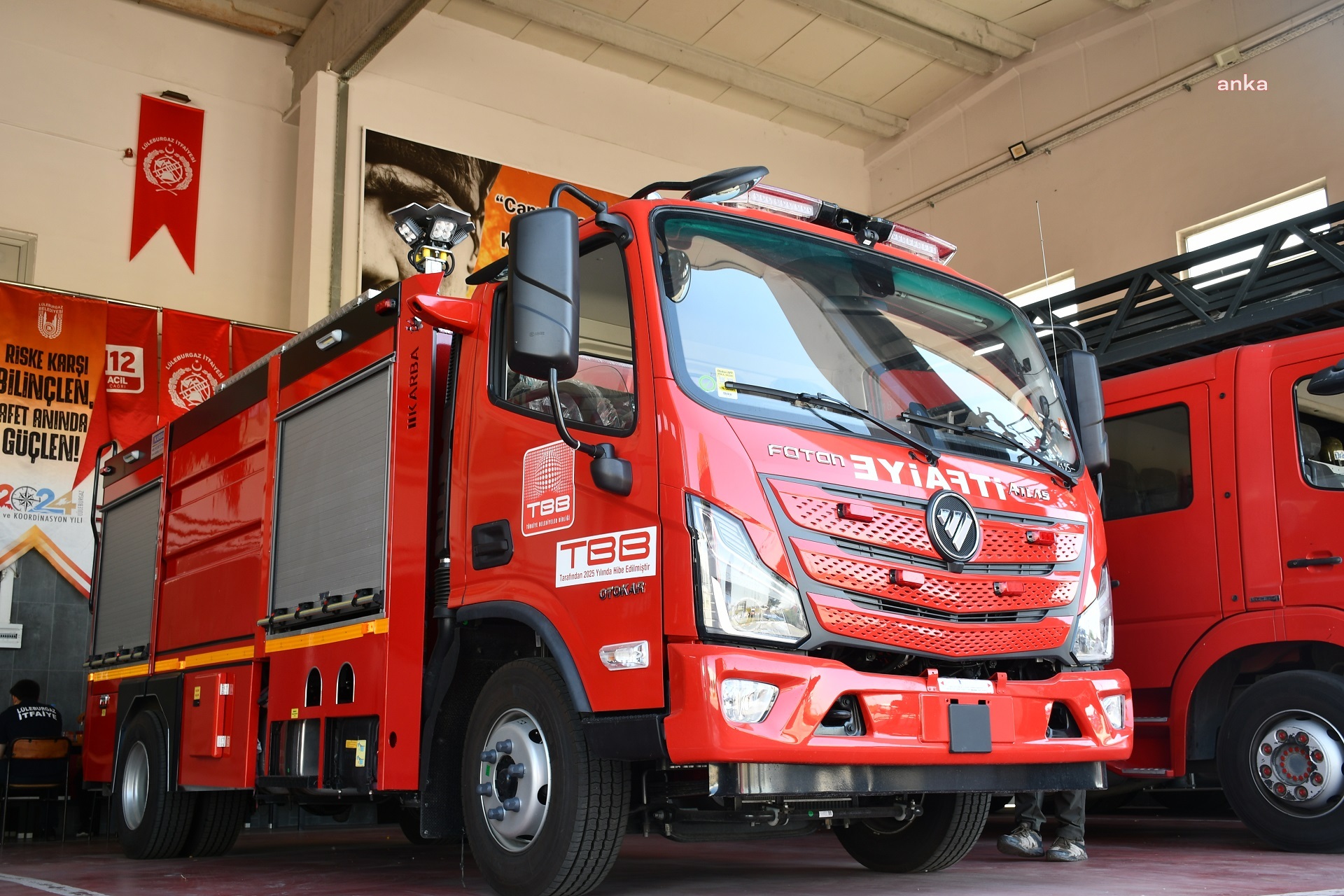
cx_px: 672
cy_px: 448
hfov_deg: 53.1
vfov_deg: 36.9
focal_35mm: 36
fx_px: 1344
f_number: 6.3
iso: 140
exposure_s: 1/40
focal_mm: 24
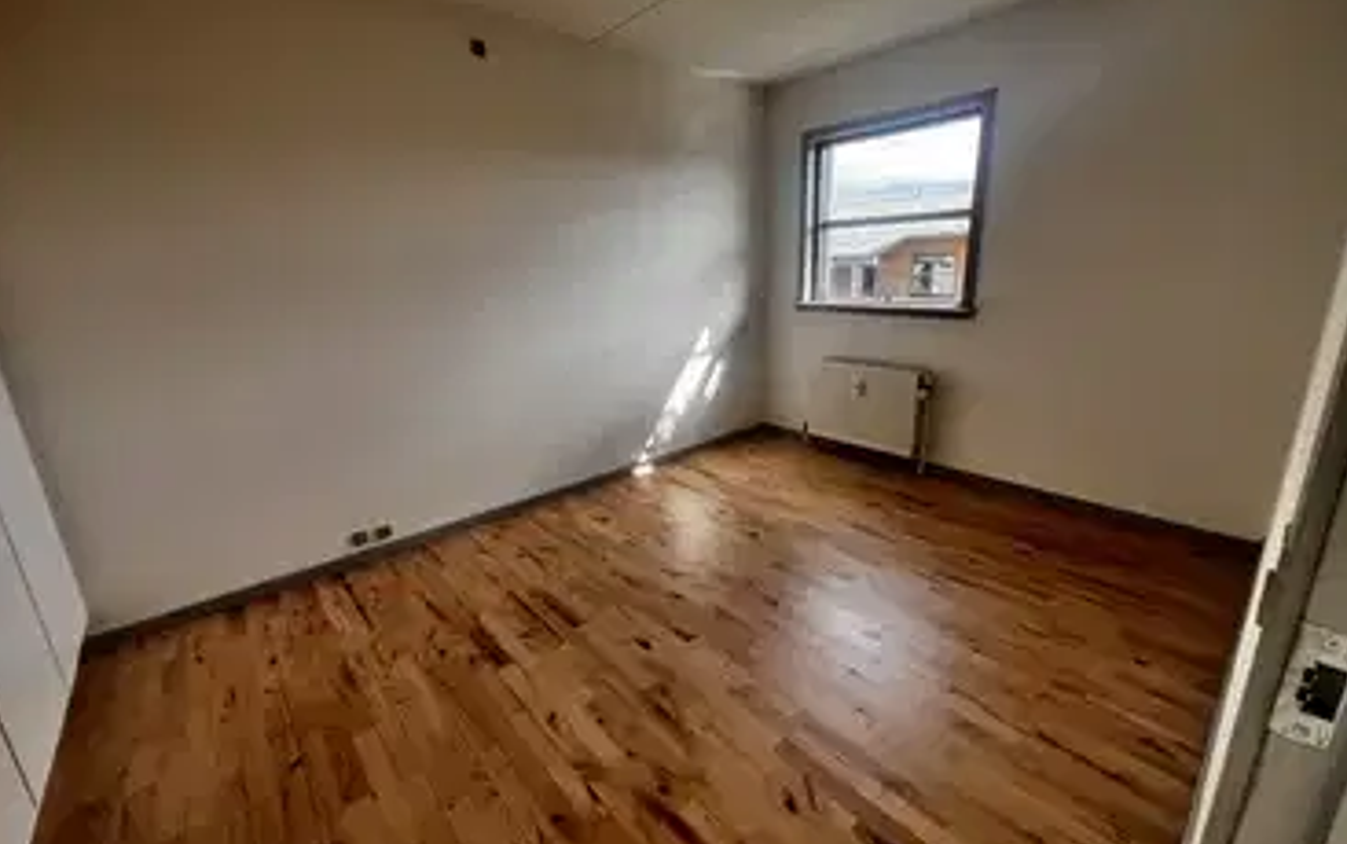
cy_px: 415
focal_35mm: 14
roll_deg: +2.0
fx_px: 514
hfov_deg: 105.3
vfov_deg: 78.7
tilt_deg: -15.0
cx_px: 670
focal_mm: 1.57
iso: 32
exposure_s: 1/153
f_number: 1.8
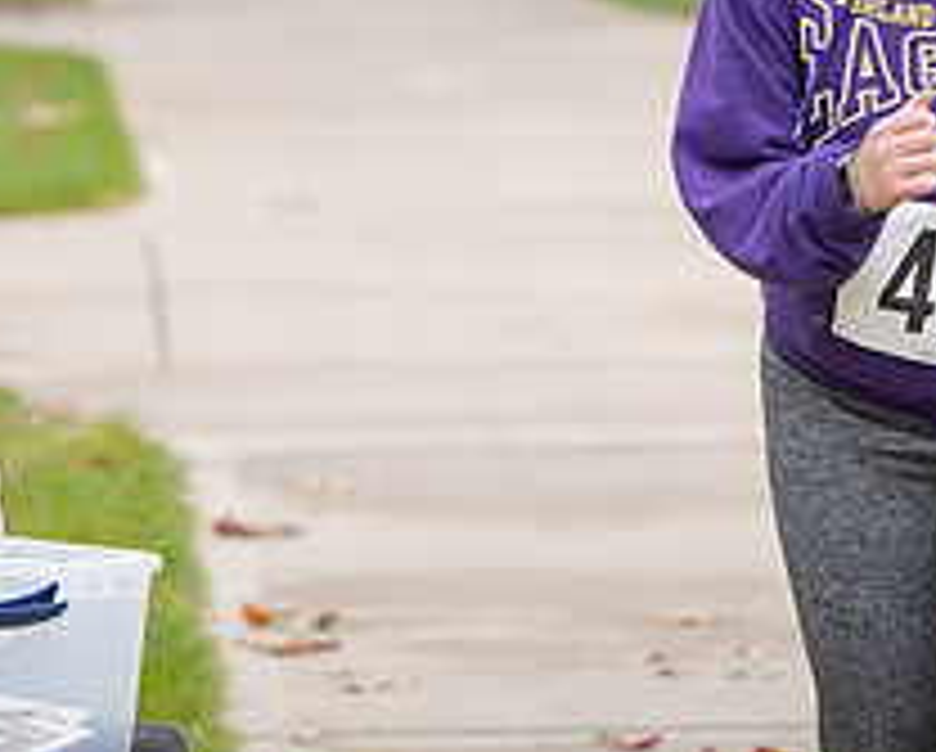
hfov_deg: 4.9
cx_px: 940
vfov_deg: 4.0
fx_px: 10874
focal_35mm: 392
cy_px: -110
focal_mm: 150
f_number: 5
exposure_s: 1/320
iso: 400
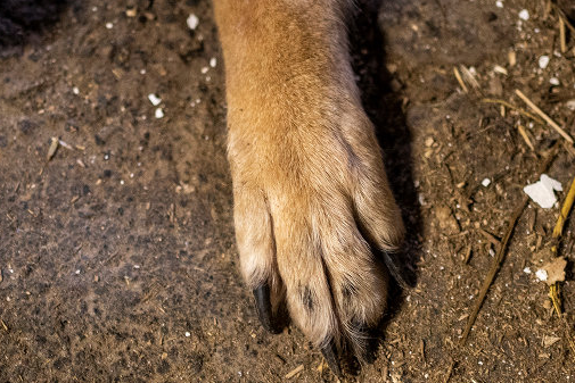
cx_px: 265
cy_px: 240
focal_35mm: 104
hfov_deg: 19.6
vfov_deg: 13.2
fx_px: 1661
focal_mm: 35
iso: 1250
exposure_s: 1/60
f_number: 1.8
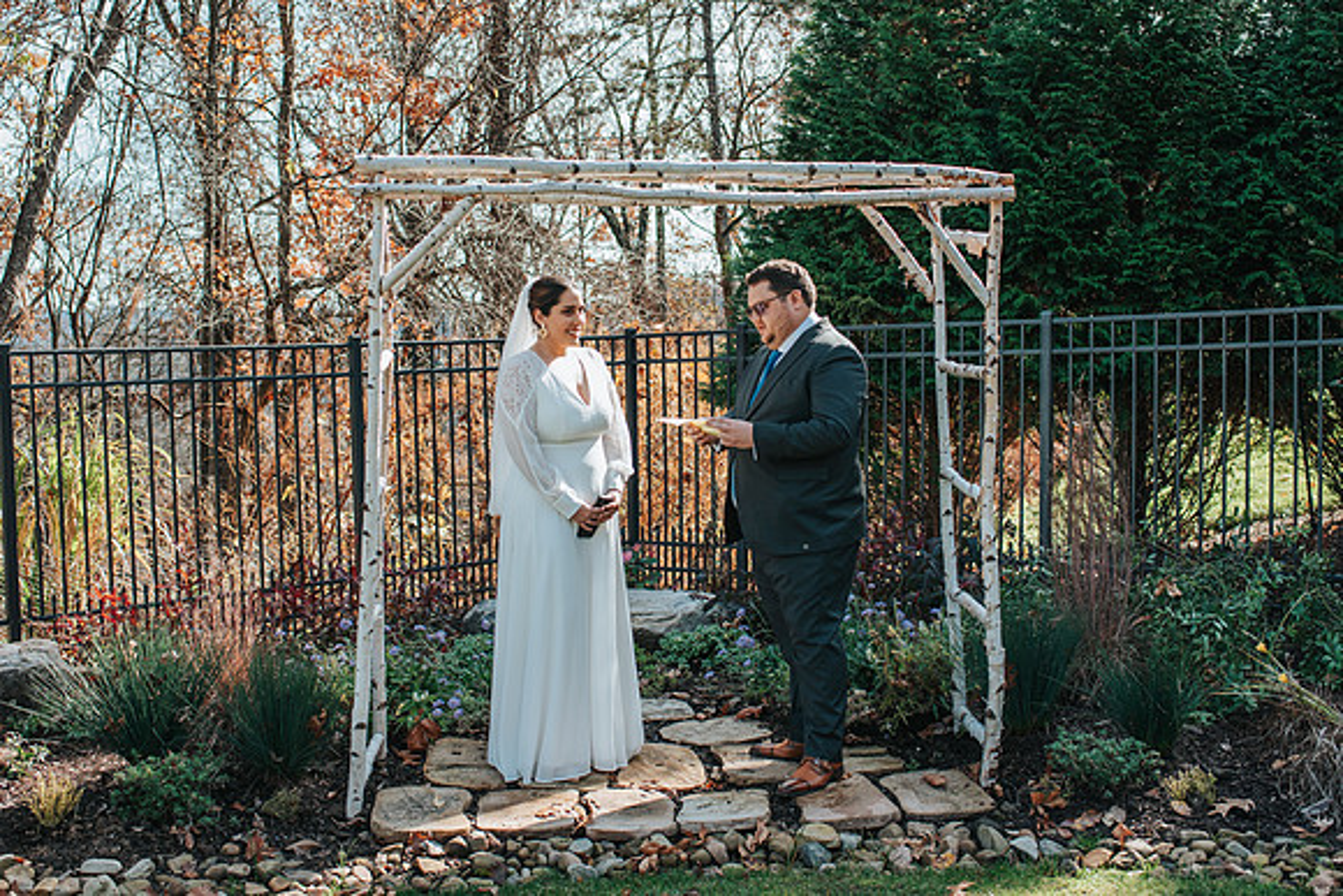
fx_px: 1636
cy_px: 385
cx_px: 669
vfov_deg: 30.6
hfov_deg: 44.6
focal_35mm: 44
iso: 400
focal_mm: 35
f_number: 3.5
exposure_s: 1/1250
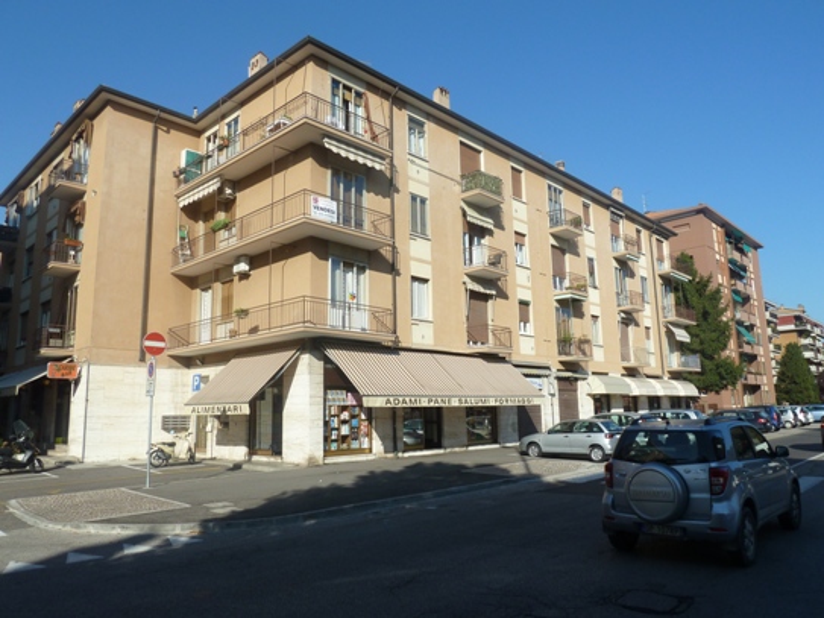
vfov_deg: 54.9
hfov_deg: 69.4
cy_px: 309
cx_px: 412
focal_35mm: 25
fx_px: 595
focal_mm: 4.1
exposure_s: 1/500
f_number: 4.5
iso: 80
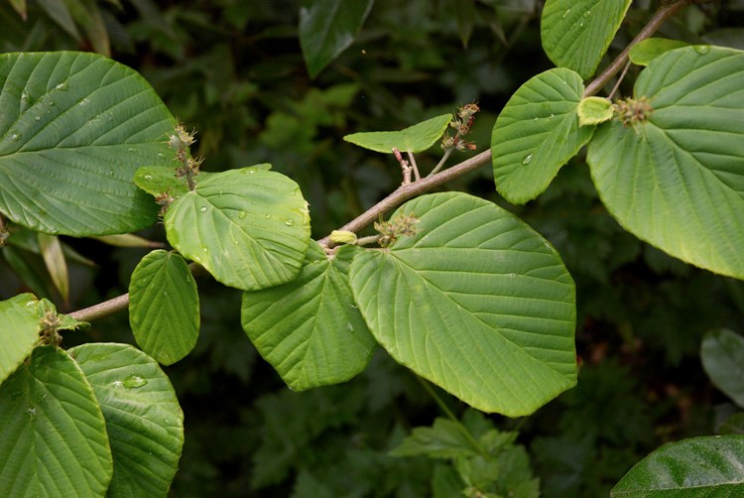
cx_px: 372
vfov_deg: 18.2
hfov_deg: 27.0
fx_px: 1552
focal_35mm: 75
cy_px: 249
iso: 400
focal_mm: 50
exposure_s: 1/250
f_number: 8
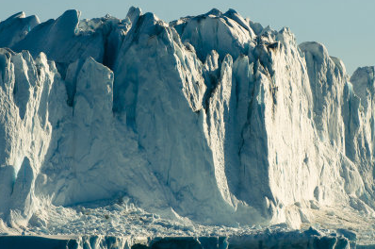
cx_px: 180
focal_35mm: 335
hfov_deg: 6.2
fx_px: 3482
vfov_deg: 4.1
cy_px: 134
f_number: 8
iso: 400
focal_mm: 145
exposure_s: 1/3200
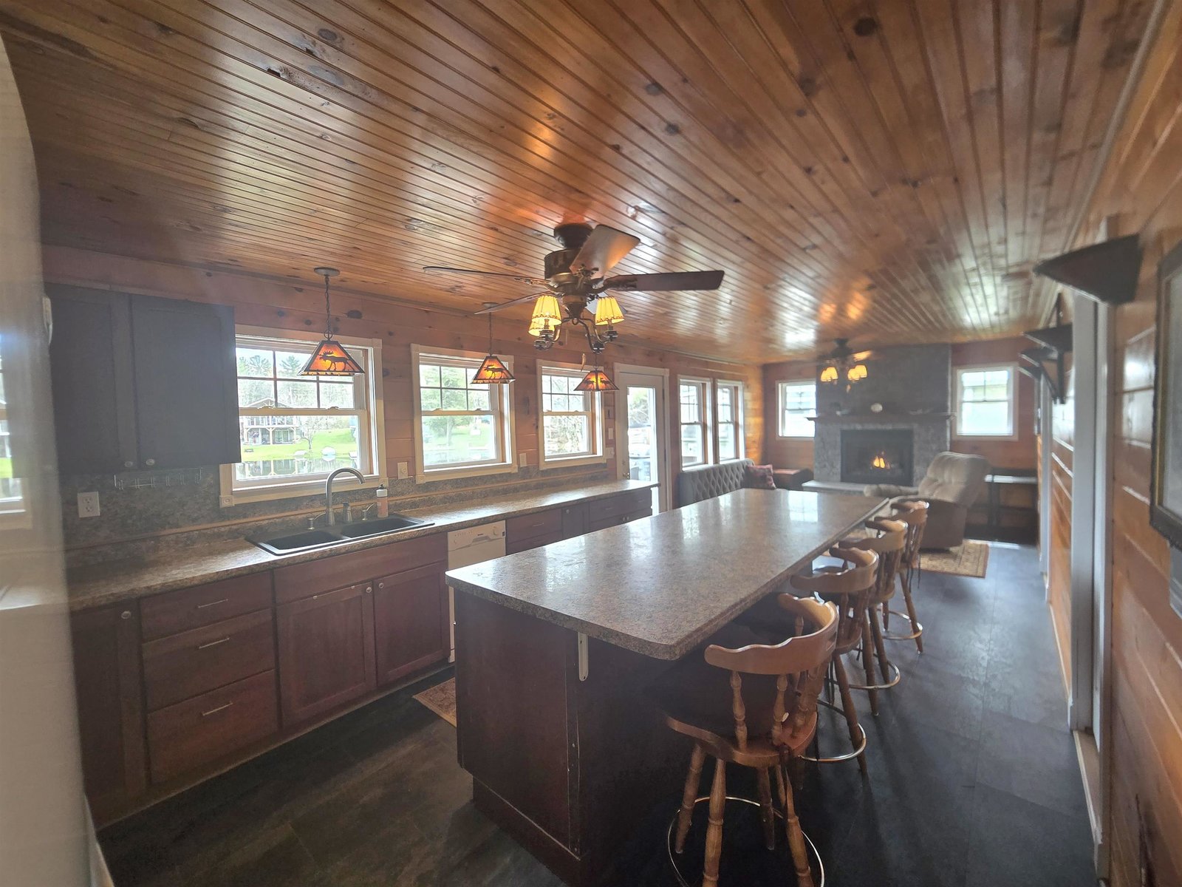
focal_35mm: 13
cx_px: 591
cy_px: 444
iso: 160
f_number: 2.2
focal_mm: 2.2
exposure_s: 1/60.2
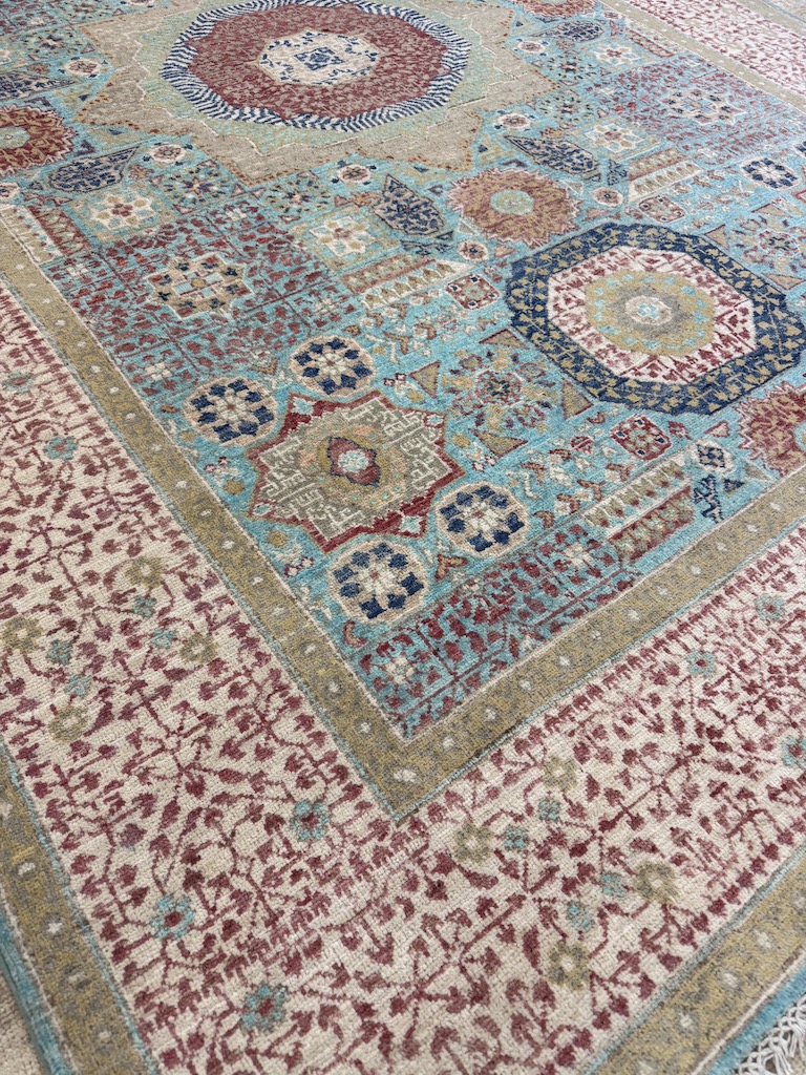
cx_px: 403
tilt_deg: -56.4
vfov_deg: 71.6
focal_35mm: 24
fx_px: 745
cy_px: 538
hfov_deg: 56.8
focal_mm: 6.76
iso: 160
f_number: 1.78
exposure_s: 1/100
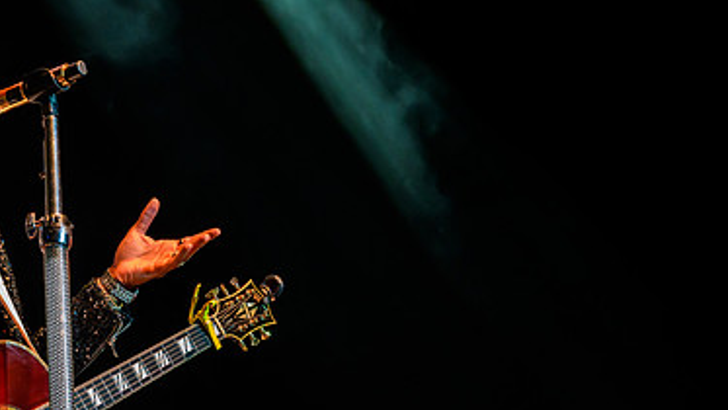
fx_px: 1854
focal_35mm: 96
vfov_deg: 12.6
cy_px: 337
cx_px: 174
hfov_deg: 22.0
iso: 3600
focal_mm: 59
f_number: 5
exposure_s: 1/125
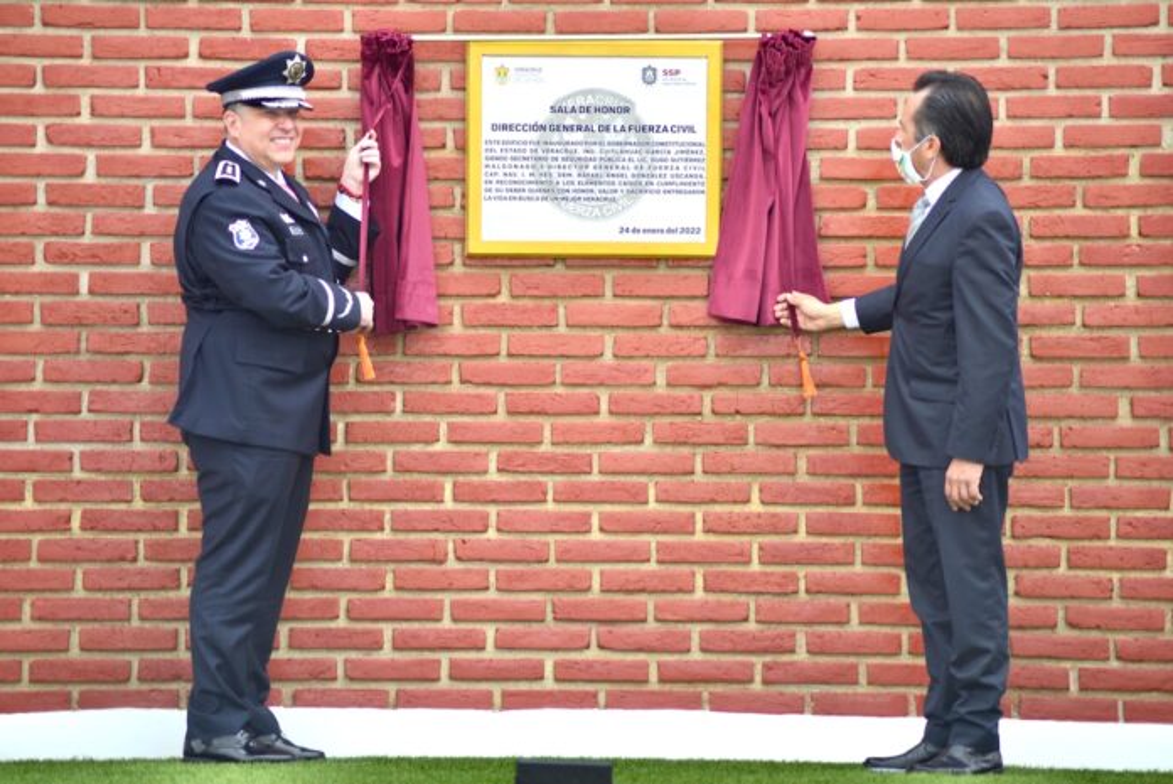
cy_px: 392
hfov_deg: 13.2
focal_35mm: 155
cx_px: 586
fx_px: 5053
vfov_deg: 8.9
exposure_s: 1/100
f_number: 4.5
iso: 63
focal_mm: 155
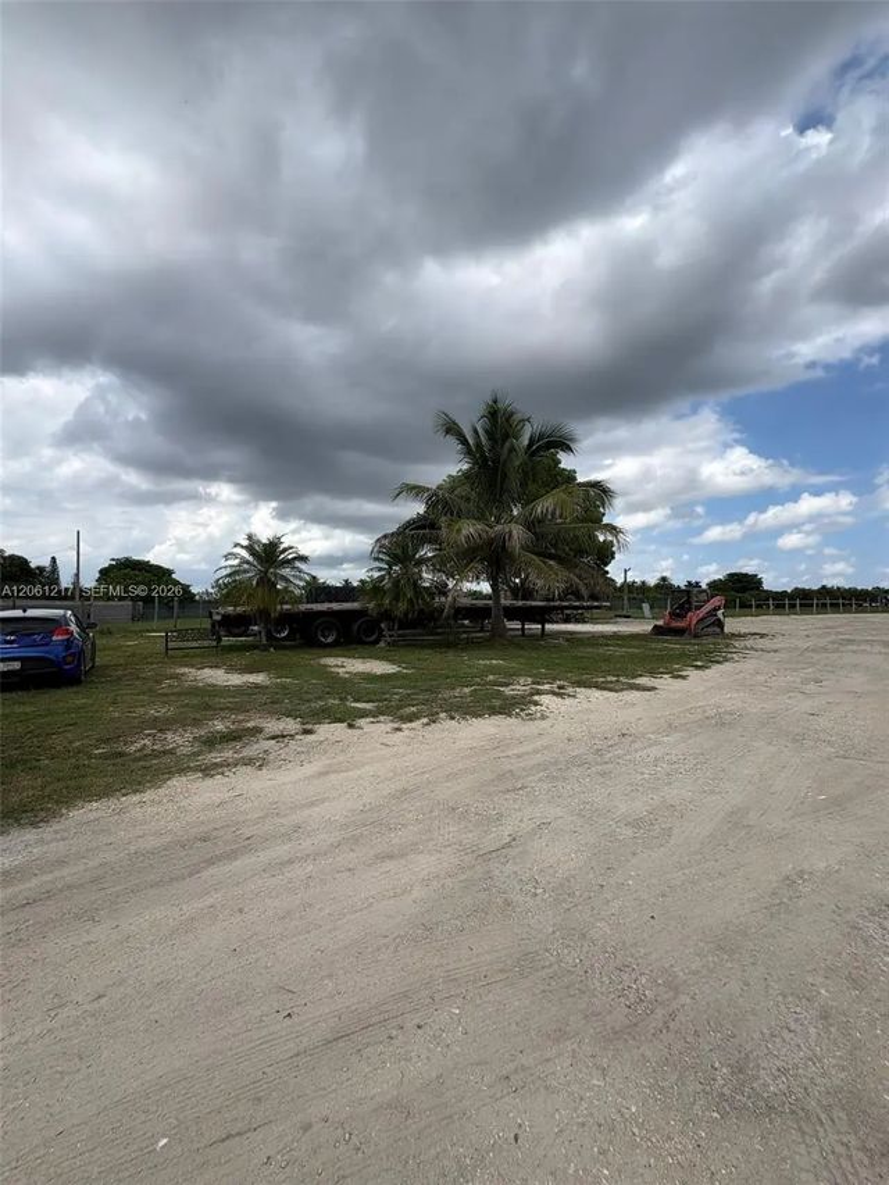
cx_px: 444
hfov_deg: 85.7
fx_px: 479
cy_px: 592
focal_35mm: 14
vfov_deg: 102.1
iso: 40
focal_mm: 2.22
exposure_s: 1/1506
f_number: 2.2
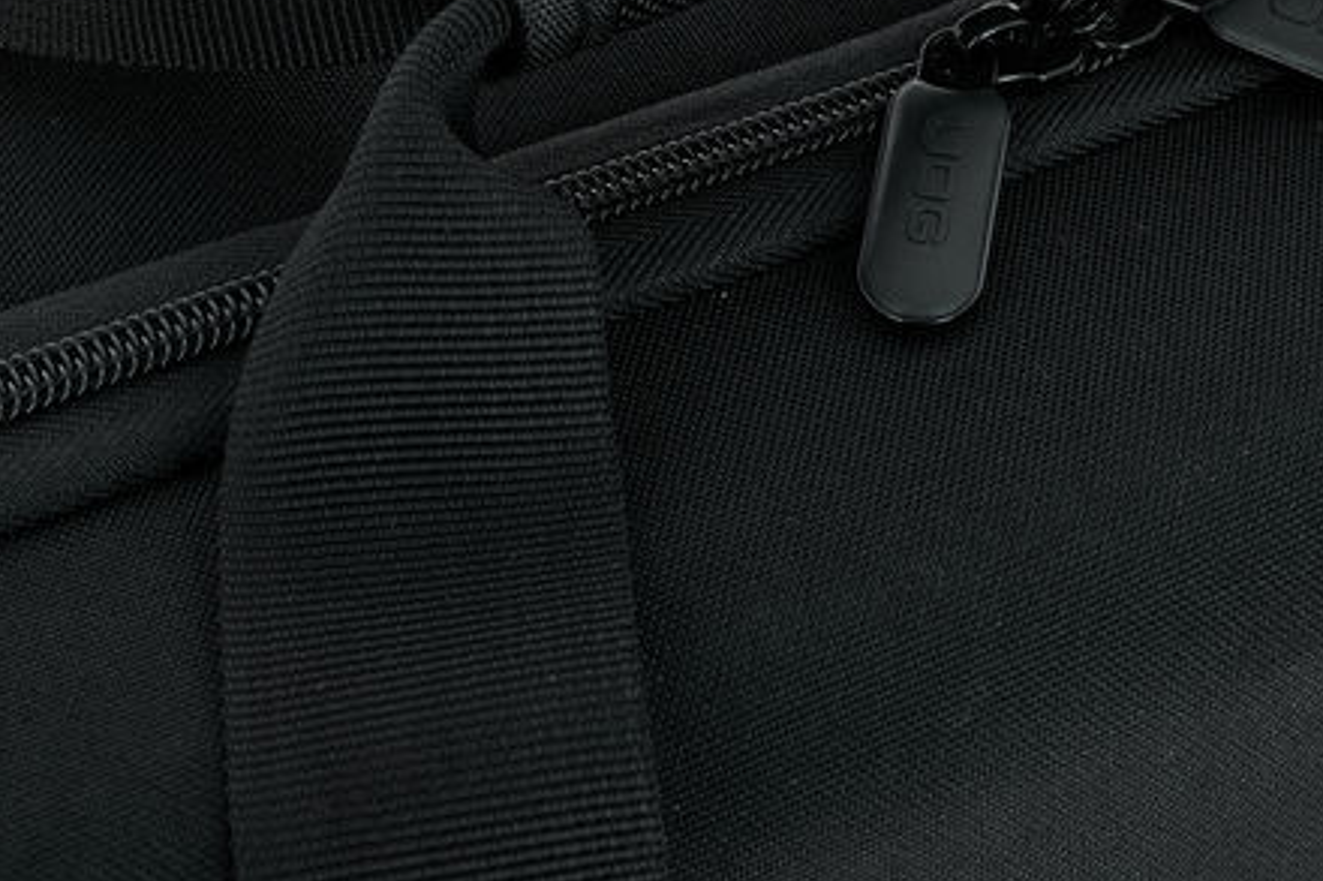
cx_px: 950
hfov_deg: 22.2
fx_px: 3343
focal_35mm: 91
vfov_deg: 14.9
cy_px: 176
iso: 64
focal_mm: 50
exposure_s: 1/15
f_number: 16
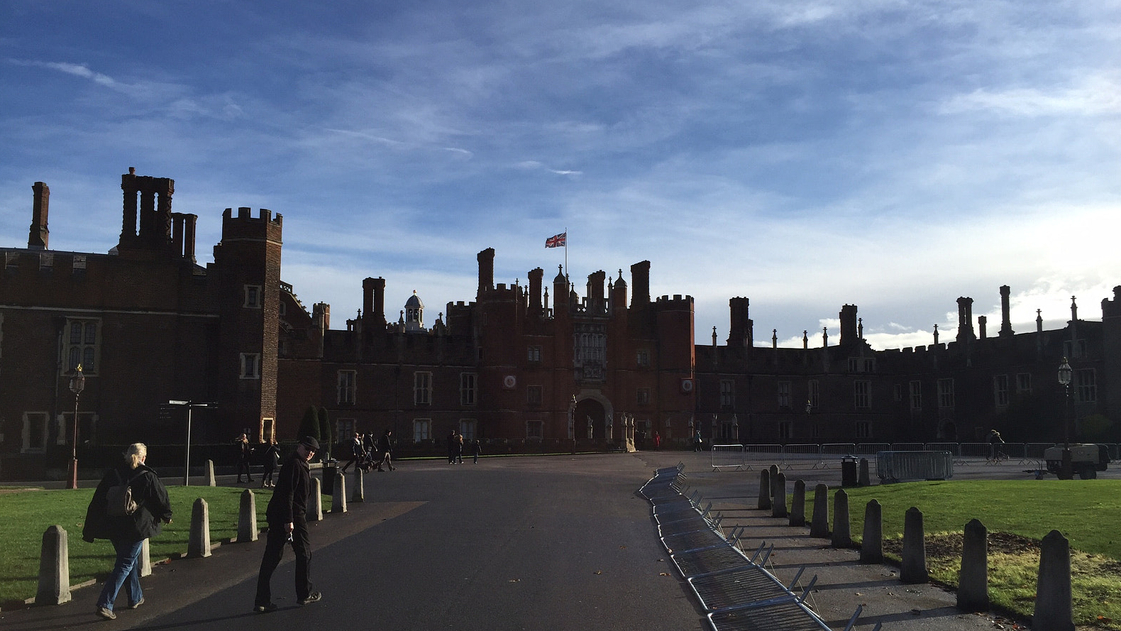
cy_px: 351
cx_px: 564
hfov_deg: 61.0
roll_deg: -0.8
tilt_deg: +6.5
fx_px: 951
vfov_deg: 36.6
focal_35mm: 32
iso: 32
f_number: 2.2
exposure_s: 1/2326
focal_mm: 4.15
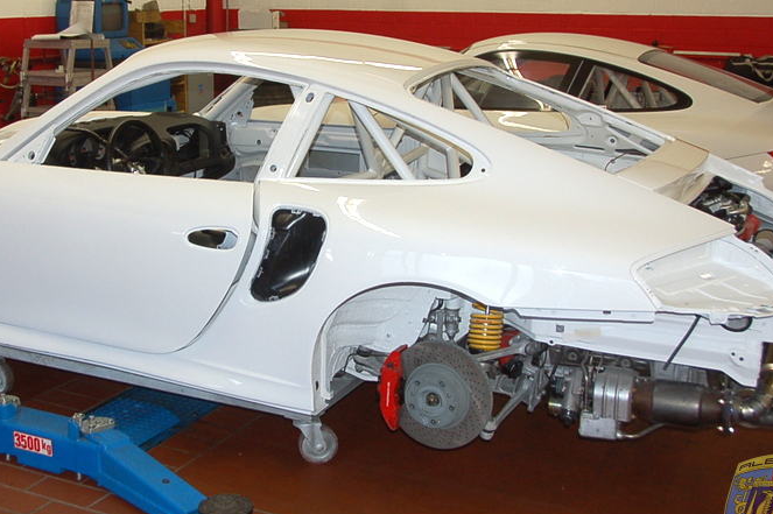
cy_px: 220
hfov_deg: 38.7
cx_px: 291
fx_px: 1094
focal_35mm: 51
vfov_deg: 26.4
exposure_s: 1/60
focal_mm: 22
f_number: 3.8
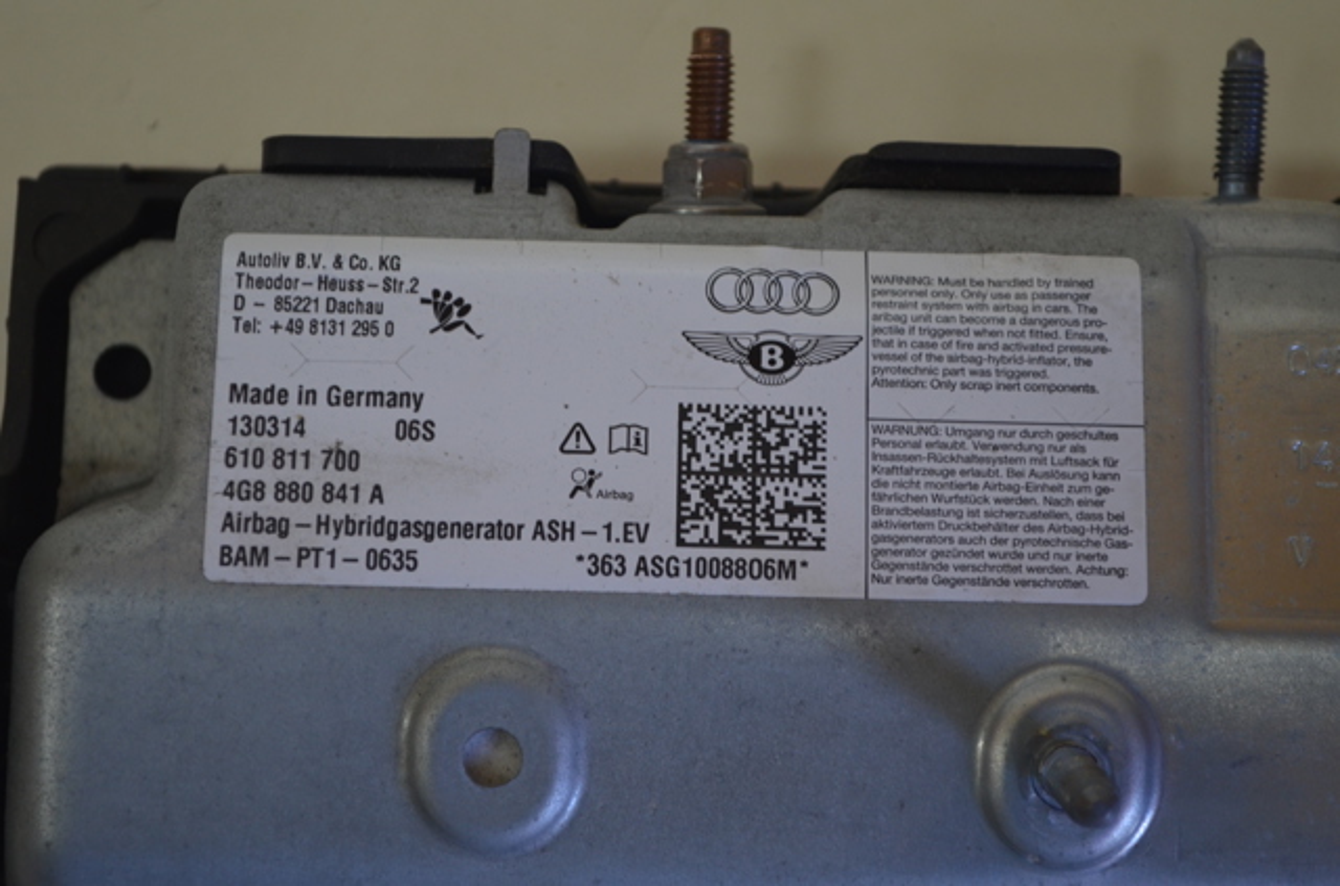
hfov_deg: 27.1
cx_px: 670
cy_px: 443
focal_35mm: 75
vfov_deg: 18.1
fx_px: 2784
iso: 720
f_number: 5.6
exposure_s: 1/60
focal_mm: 50
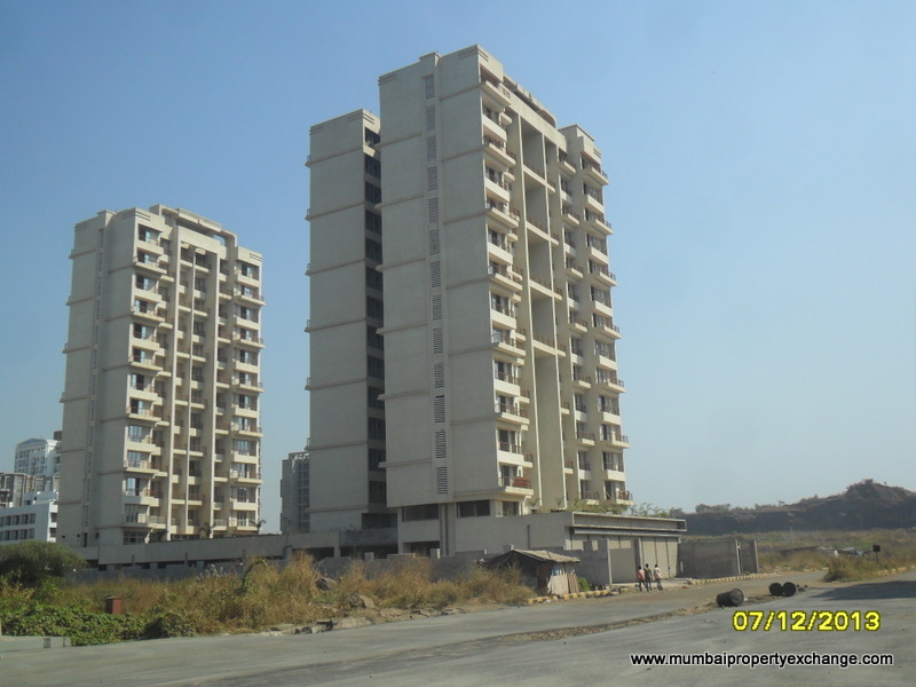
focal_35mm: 37
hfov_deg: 50.1
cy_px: 344
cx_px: 458
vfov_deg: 38.7
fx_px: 979
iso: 100
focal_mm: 6.6
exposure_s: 1/180
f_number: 10.1
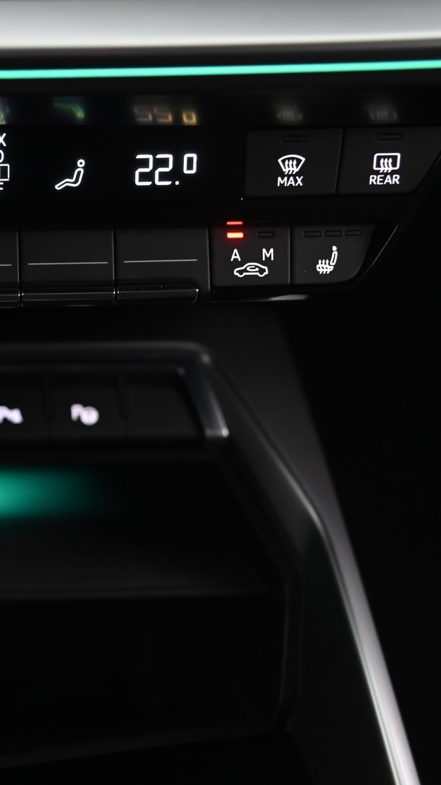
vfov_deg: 27.9
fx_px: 1580
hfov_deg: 15.5
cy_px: 393
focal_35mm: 76
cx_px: -37
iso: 2000
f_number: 4
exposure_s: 1/15
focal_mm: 48
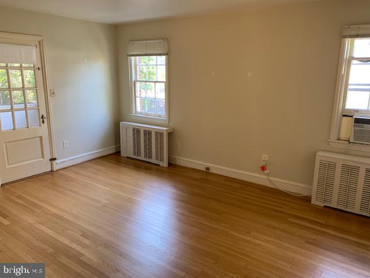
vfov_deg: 53.1
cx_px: 185
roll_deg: -1.1
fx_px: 278
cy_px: 139
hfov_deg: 67.3
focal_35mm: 26
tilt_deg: -14.5
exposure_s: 1/60
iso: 160
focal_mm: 4.25
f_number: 1.8
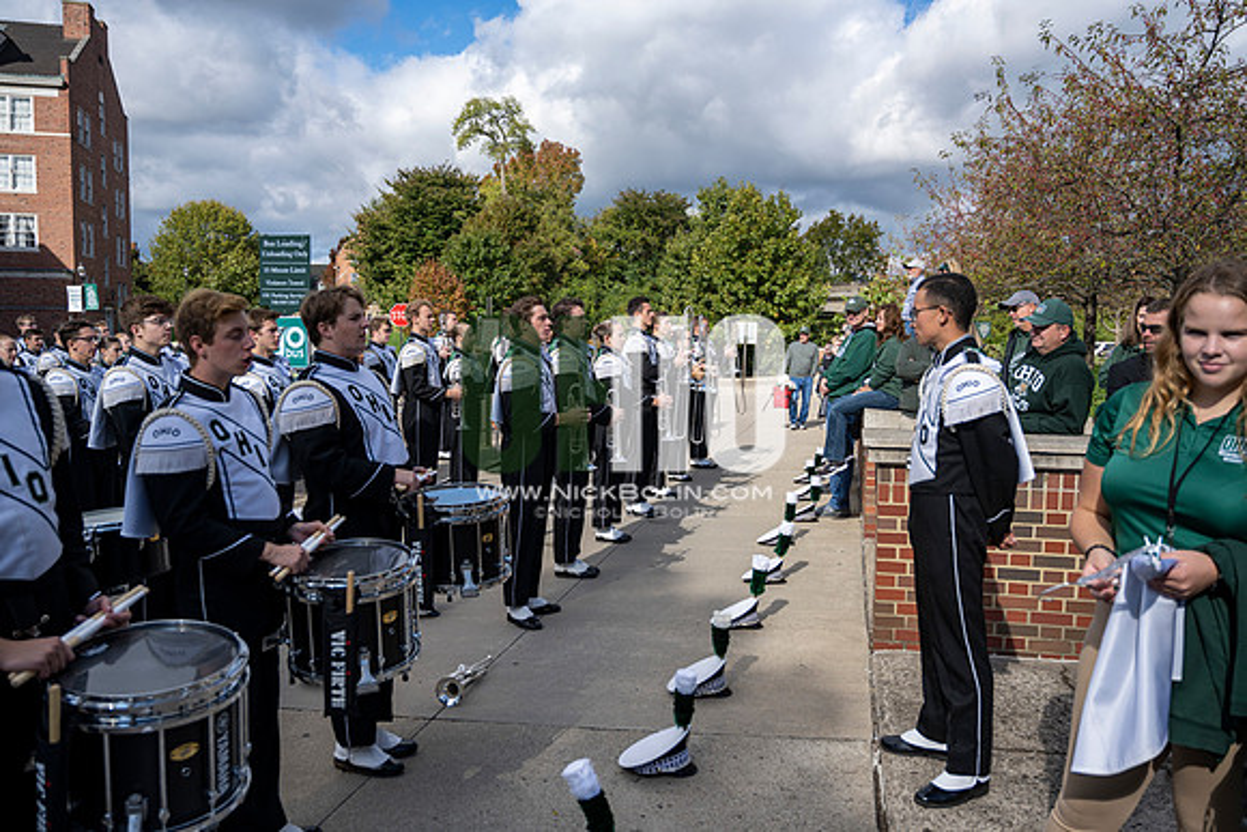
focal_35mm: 30
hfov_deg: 61.9
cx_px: 624
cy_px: 416
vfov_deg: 43.6
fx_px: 1039
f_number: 4
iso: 100
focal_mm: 30
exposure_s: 1/1000
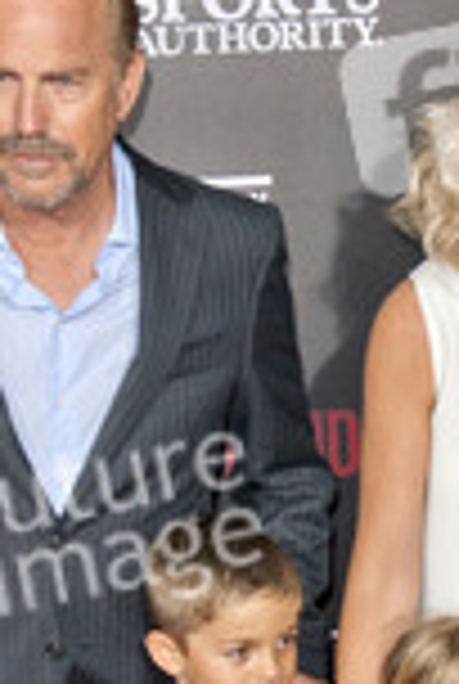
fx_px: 1999
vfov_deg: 18.6
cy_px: 765
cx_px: 164
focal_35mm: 105
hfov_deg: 13.1
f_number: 4.5
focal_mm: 40
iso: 400
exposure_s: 1/400
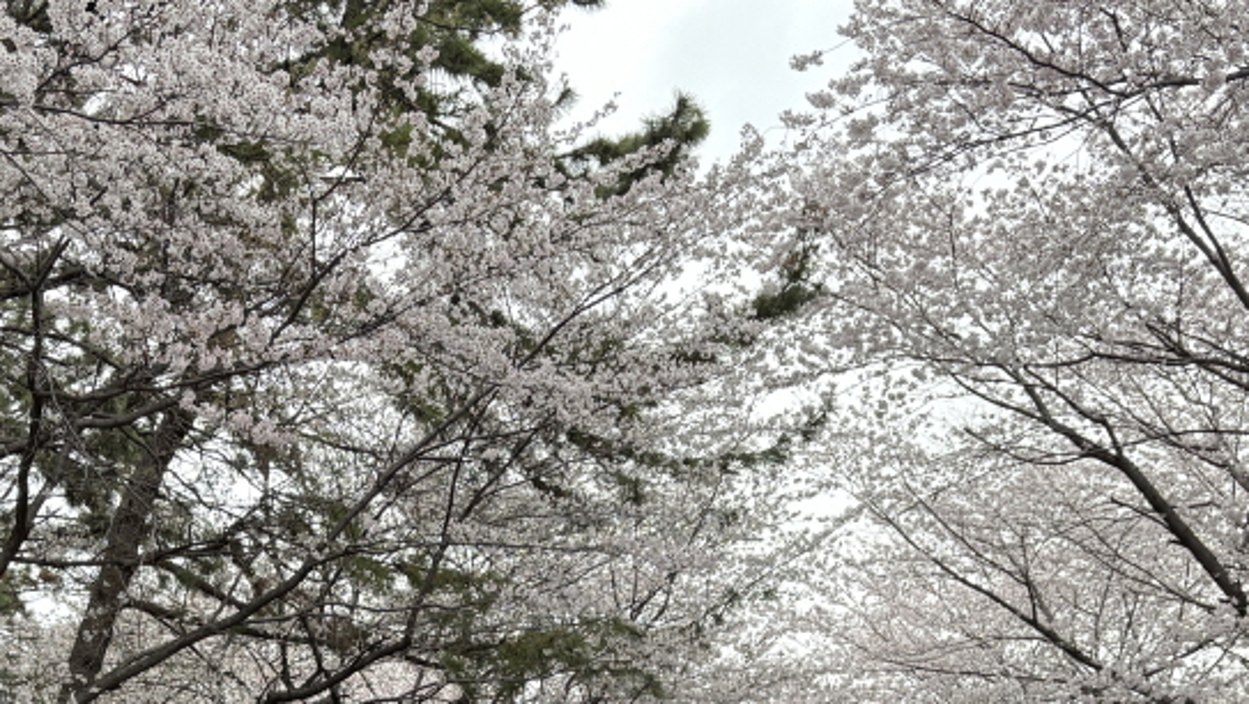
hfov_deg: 34.5
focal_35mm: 60
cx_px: 388
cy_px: 944
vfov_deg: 18.5
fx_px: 1988
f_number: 1.6
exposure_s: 1/647
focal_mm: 5.96
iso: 64
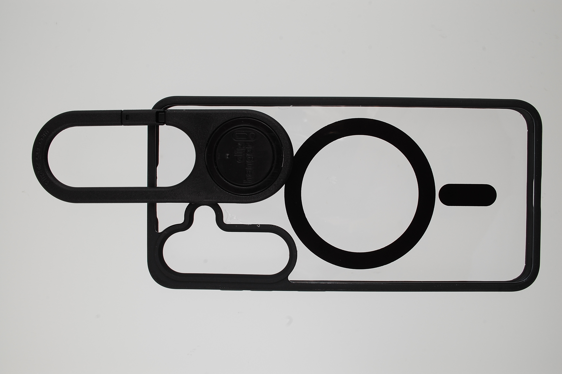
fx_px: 561
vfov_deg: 36.8
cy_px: 187
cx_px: 281
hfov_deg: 53.2
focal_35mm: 36
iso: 200
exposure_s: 1/160
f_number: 13
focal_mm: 24
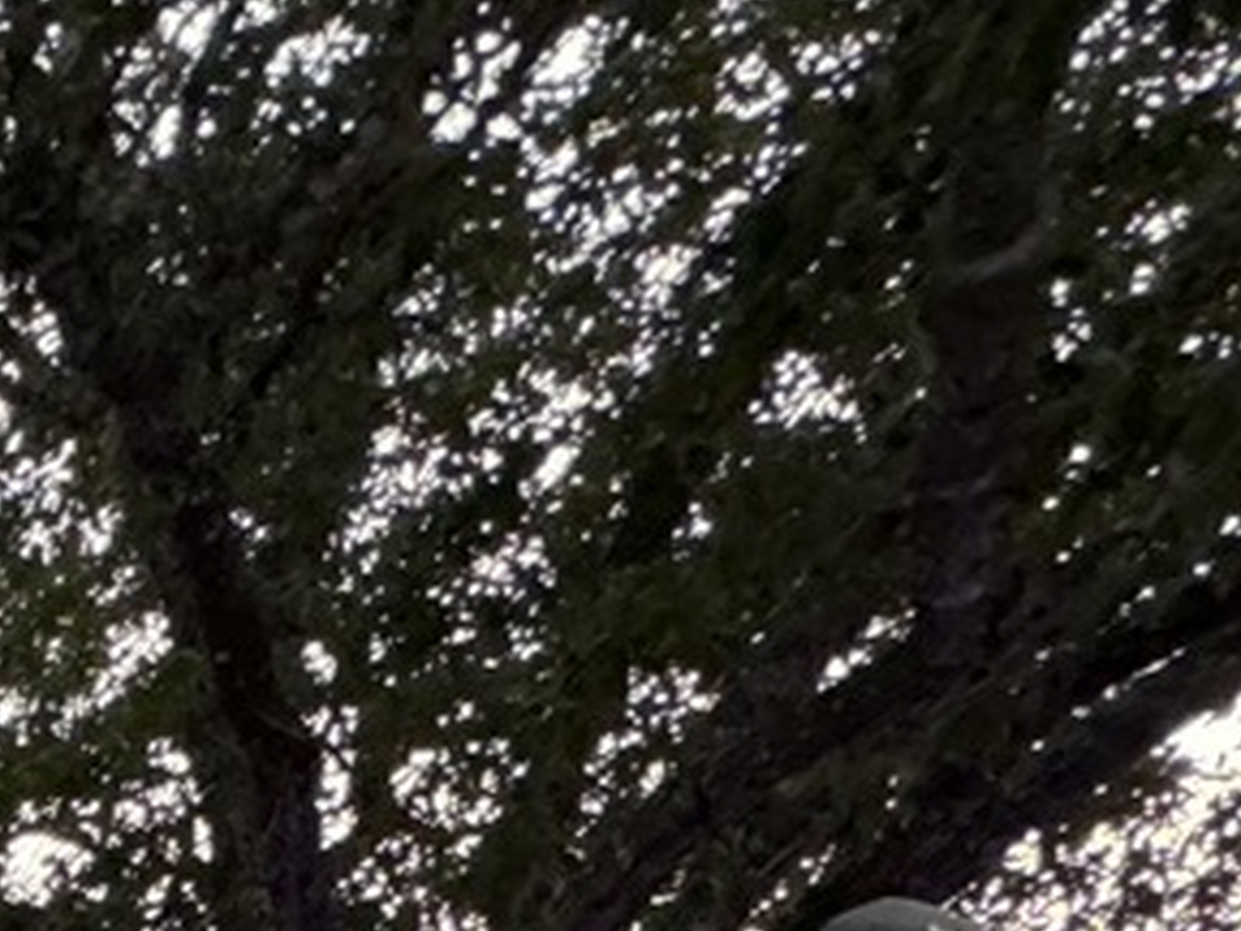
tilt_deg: -12.2
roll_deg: -1.7
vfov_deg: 13.8
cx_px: -1732
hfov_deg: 15.1
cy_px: 2269
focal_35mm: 73
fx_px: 2617
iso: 320
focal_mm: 2.22
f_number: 2.2
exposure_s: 1/120
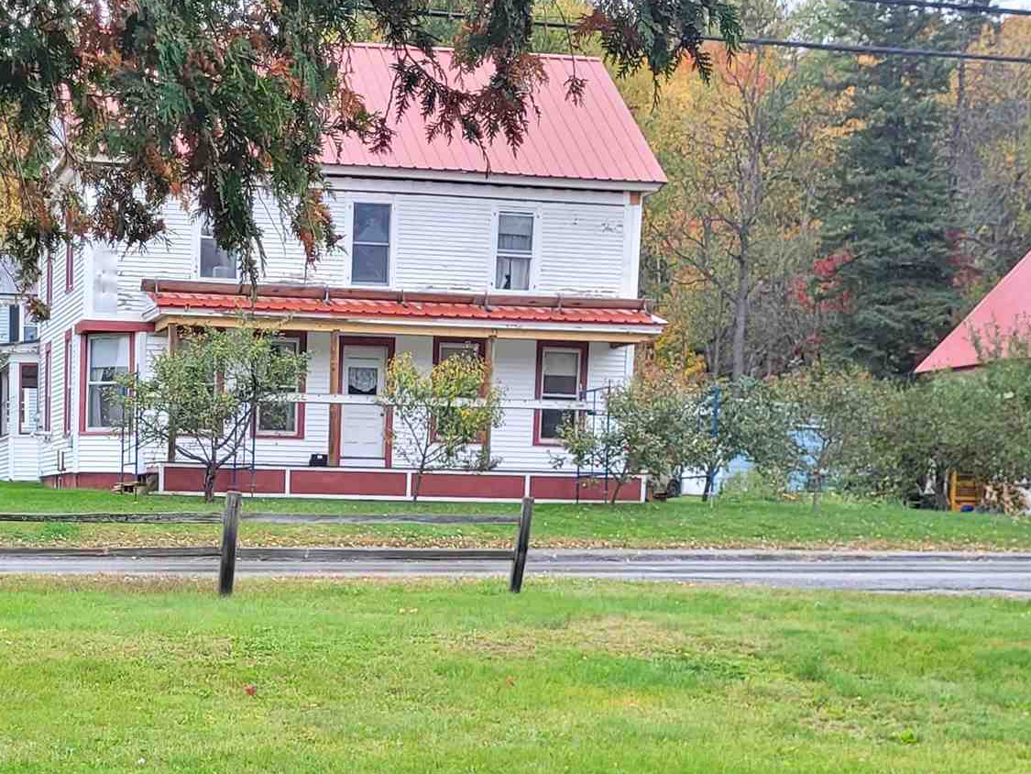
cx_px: 213
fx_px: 2115
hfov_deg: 26.9
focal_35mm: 71
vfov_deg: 19.8
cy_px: 857
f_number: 1.8
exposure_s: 1/120
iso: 160
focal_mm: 5.4
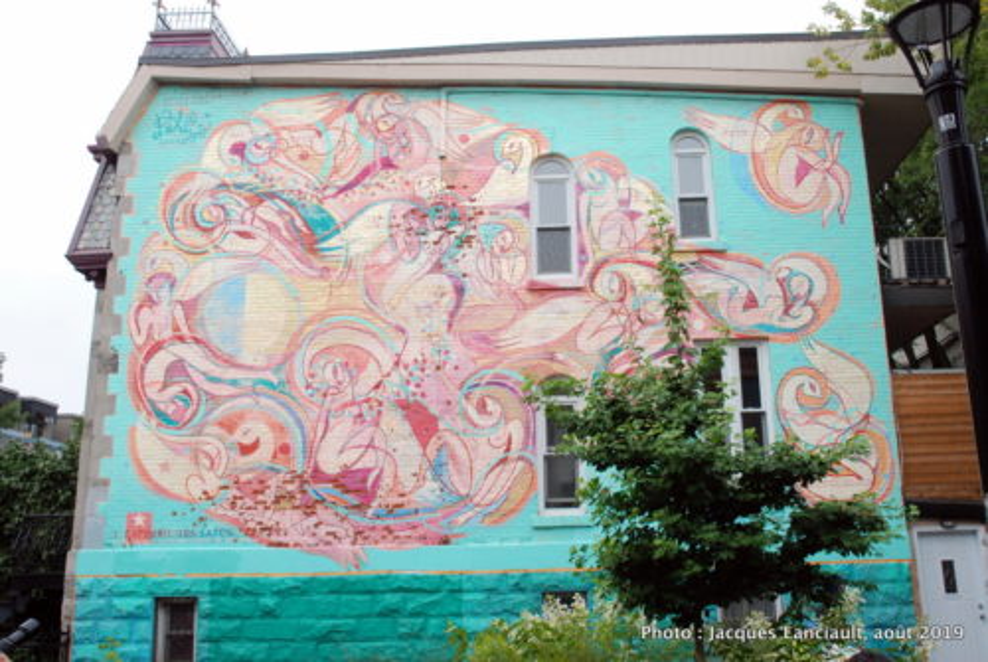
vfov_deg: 40.1
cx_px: 494
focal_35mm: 33
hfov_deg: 57.2
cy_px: 331
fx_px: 907
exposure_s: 1/200
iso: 400
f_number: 11
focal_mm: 22
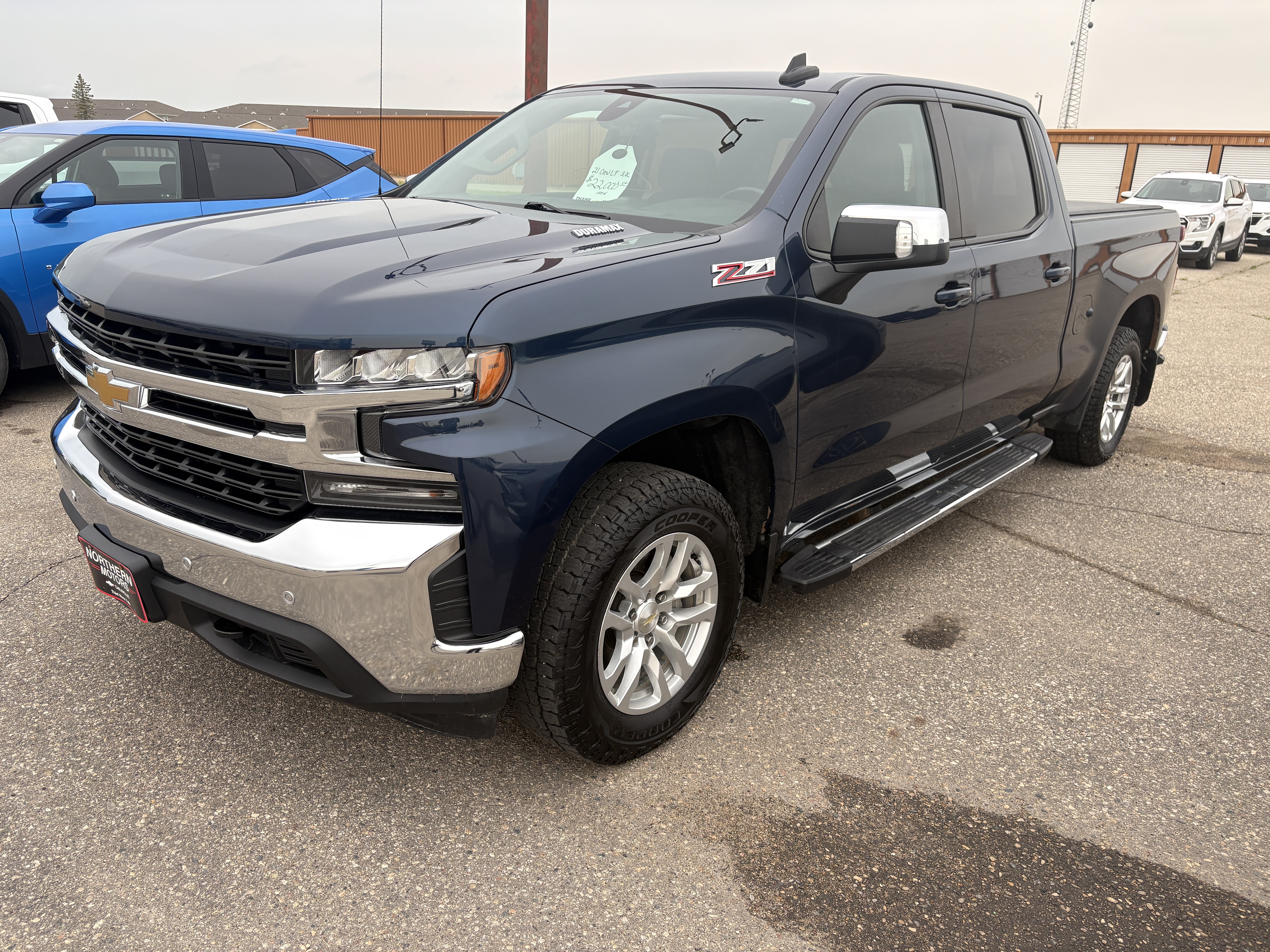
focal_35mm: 26
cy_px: 476
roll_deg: -0.9
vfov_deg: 53.1
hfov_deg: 67.3
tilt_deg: -16.4
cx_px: 635
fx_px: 954
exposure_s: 1/647
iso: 50
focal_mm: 5.96
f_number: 1.6
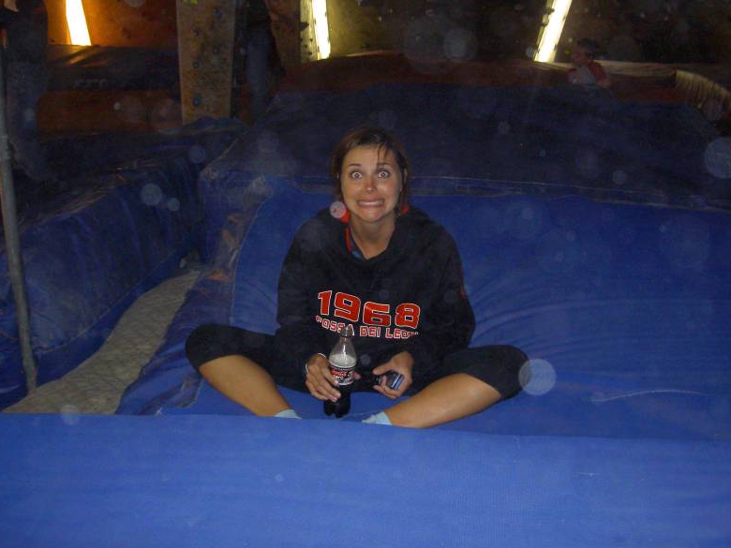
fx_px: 845
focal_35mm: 40
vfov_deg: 36.0
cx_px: 370
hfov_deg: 46.8
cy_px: 274
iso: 100
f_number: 2.8
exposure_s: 1/60
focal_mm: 8
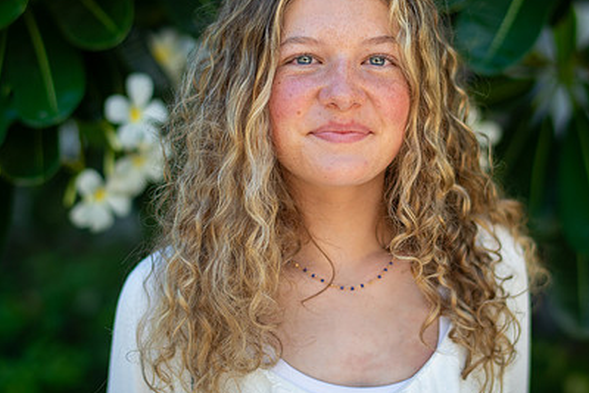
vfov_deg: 16.3
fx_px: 1375
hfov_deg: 24.2
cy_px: 168
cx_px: 308
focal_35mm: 84
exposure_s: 1/200
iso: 125
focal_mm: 58
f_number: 2
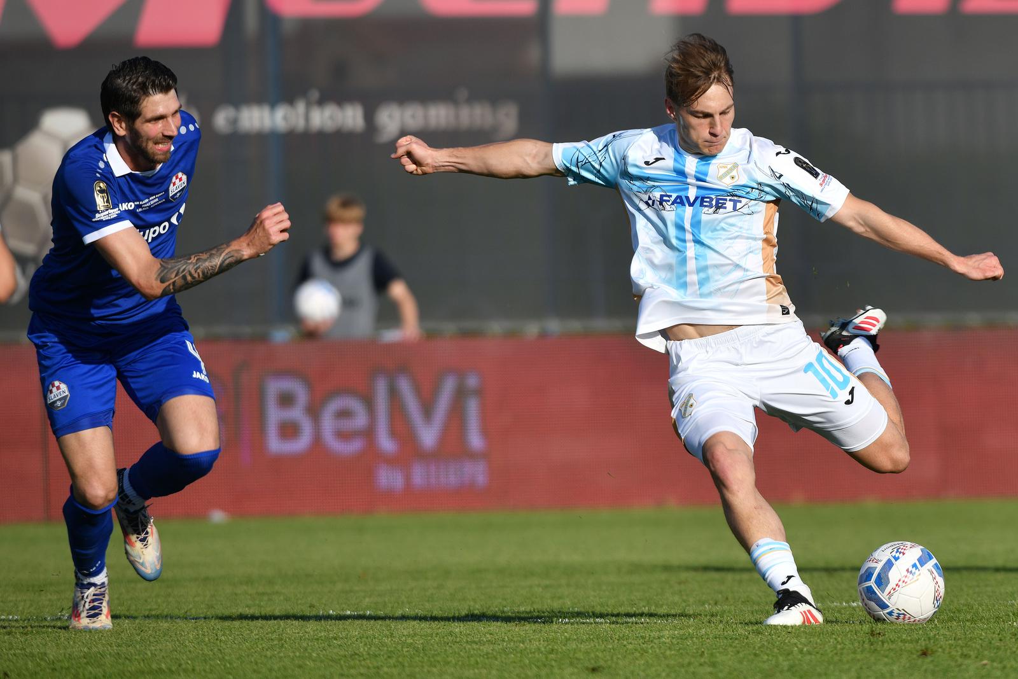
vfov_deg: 3.9
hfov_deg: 5.9
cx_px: 509
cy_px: 340
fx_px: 9897
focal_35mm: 350
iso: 80
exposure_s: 1/1000
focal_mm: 350
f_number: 5
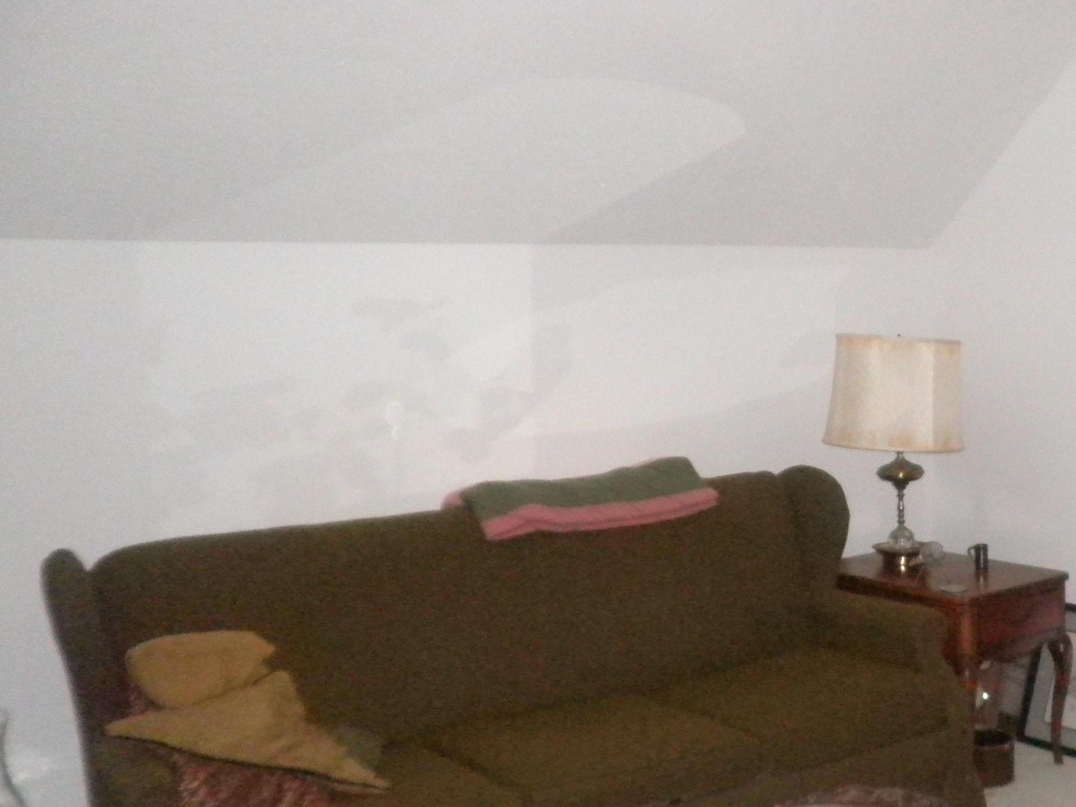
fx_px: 1305
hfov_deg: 42.9
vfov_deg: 34.1
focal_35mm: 42
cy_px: 531
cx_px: 849
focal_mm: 4.65
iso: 800
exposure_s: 1/30
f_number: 2.6
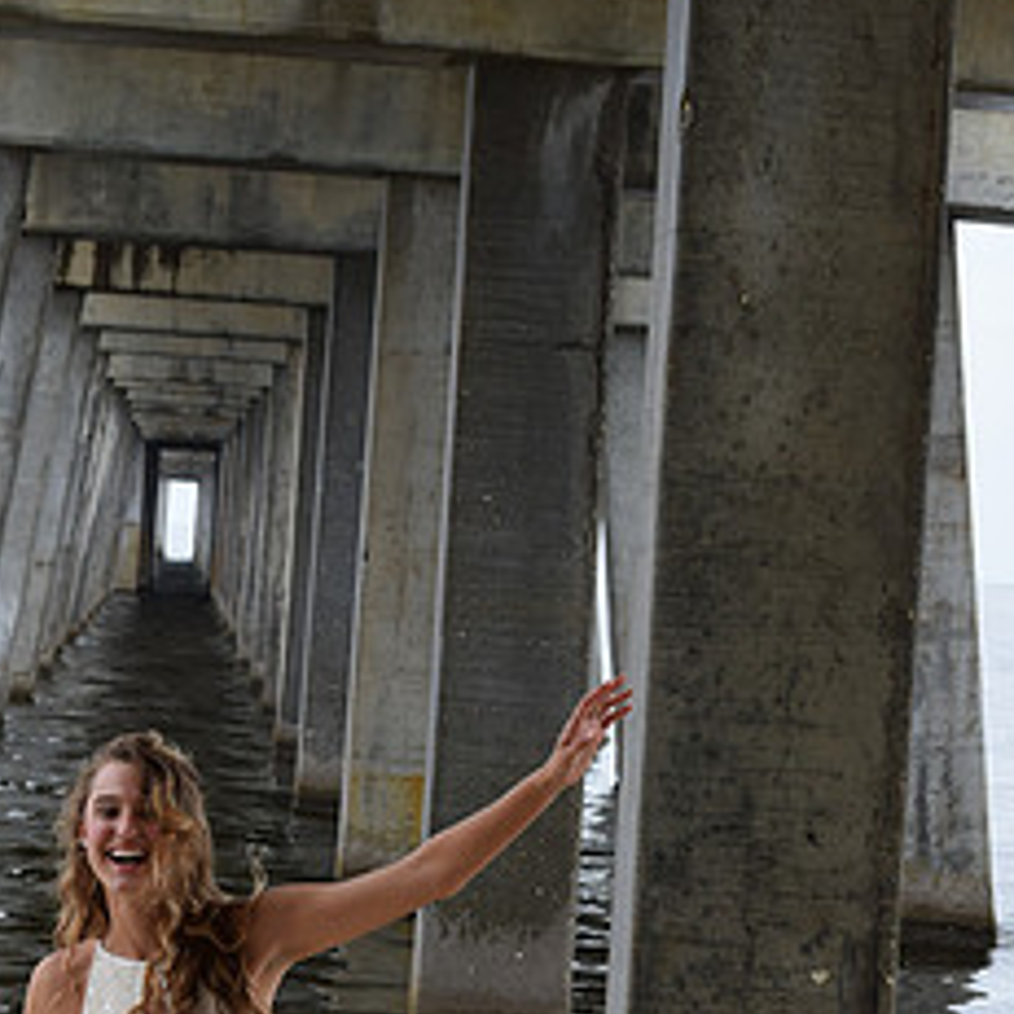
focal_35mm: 176
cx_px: 288
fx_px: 5835
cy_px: 1032
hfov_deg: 9.9
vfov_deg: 9.9
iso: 360
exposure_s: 1/250
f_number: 8
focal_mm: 55
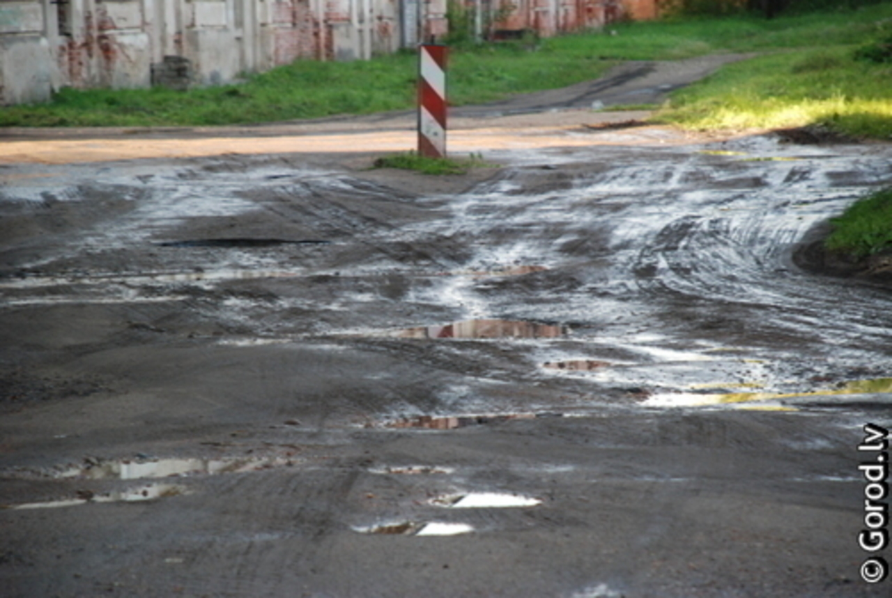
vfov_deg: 6.8
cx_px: 446
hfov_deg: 10.1
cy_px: 299
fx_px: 5026
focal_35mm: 202
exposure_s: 1/125
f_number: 5.6
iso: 640
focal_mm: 135
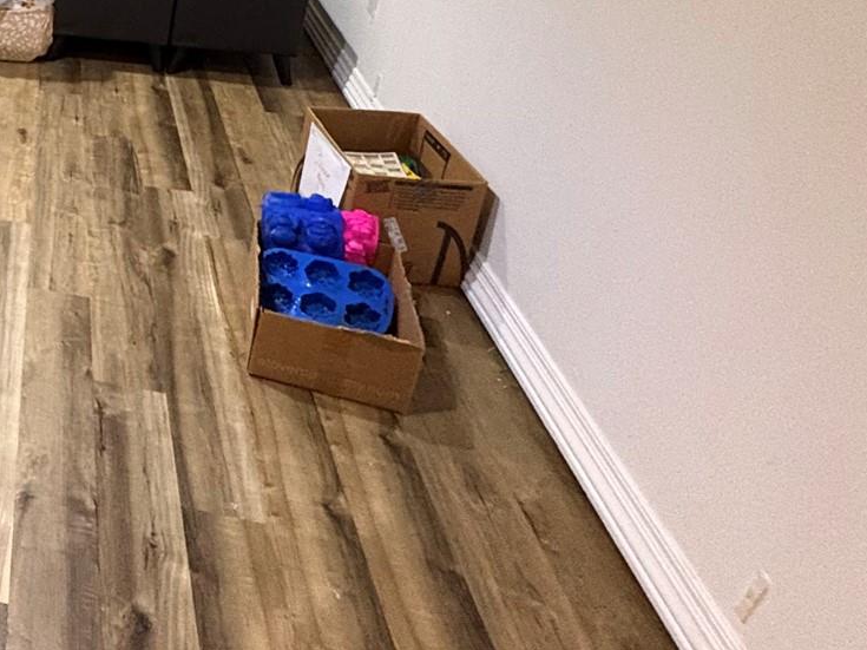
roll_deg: +2.8
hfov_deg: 34.0
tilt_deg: -20.9
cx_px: -267
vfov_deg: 34.2
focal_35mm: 39
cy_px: 29
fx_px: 977
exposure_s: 1/60
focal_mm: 2.22
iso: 640
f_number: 2.2
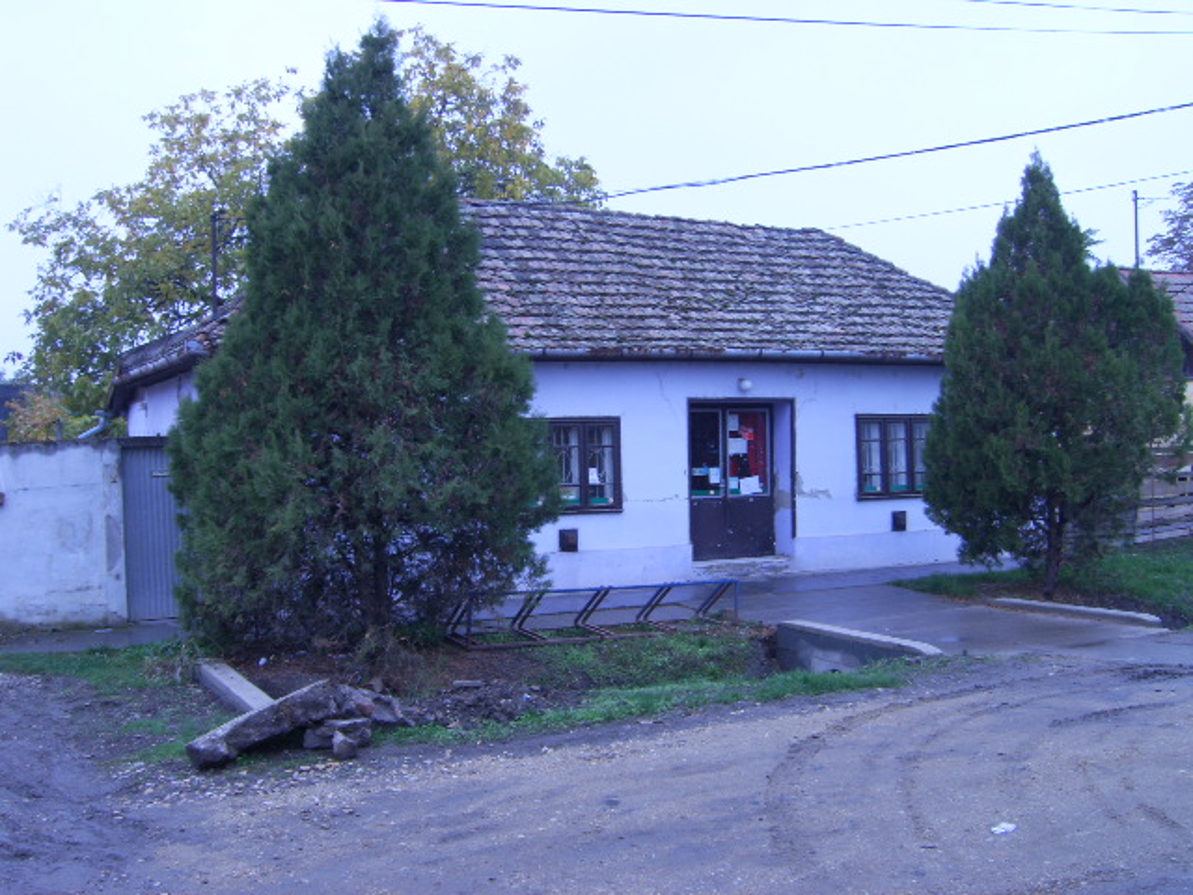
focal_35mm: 38
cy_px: 448
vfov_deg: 37.7
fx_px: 1310
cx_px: 596
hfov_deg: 49.0
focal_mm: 7.8
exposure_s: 1/80
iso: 50
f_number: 4.5
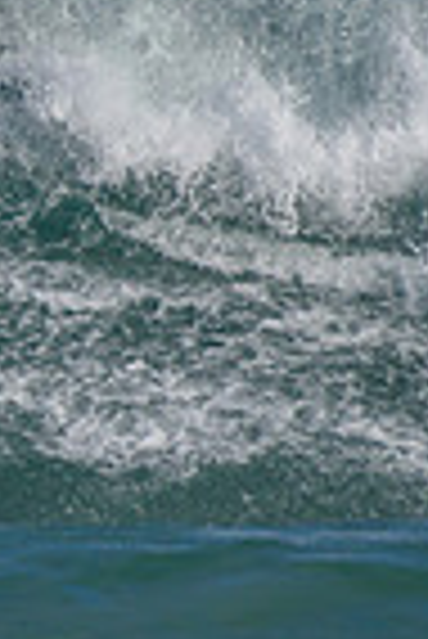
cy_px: 192
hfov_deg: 0.6
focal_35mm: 2499
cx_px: -937
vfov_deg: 0.8
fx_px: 44454
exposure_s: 1/2000
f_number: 5.6
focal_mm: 500
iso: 125
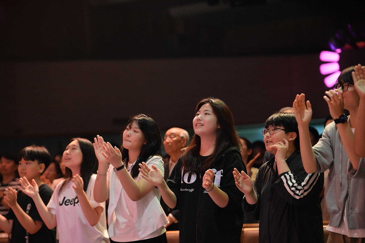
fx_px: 1064
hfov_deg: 19.5
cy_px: 122
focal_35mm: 105
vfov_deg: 13.0
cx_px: 182
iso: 2500
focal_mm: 105
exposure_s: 1/200
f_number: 2.8
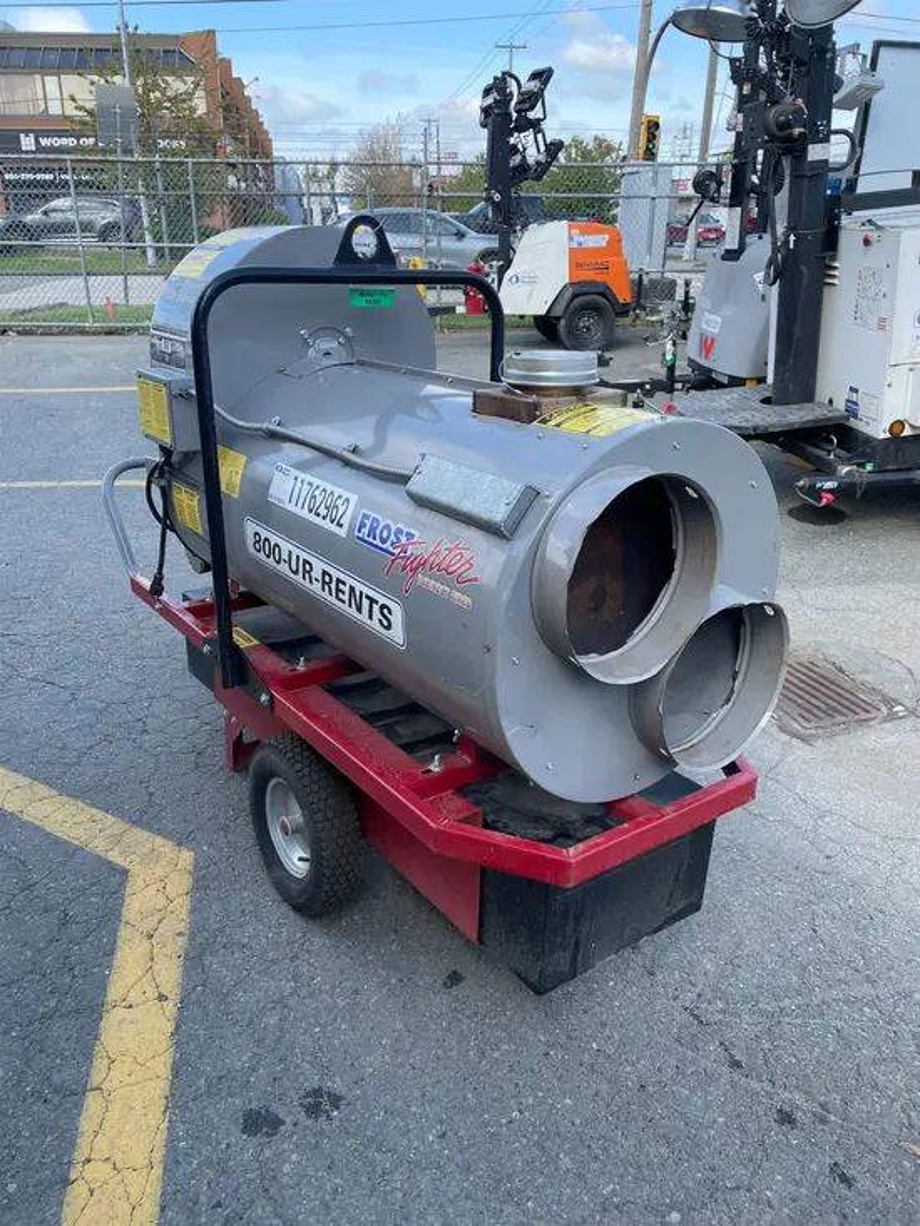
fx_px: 921
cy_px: 613
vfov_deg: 67.3
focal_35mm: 26
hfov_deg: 53.1
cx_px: 460
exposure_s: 1/686
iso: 32
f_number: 1.6
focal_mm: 4.2
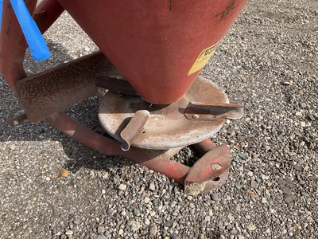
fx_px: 266
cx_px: 159
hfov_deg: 61.7
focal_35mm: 29
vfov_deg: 48.2
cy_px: 120
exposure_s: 1/929
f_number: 1.8
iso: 25
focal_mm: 3
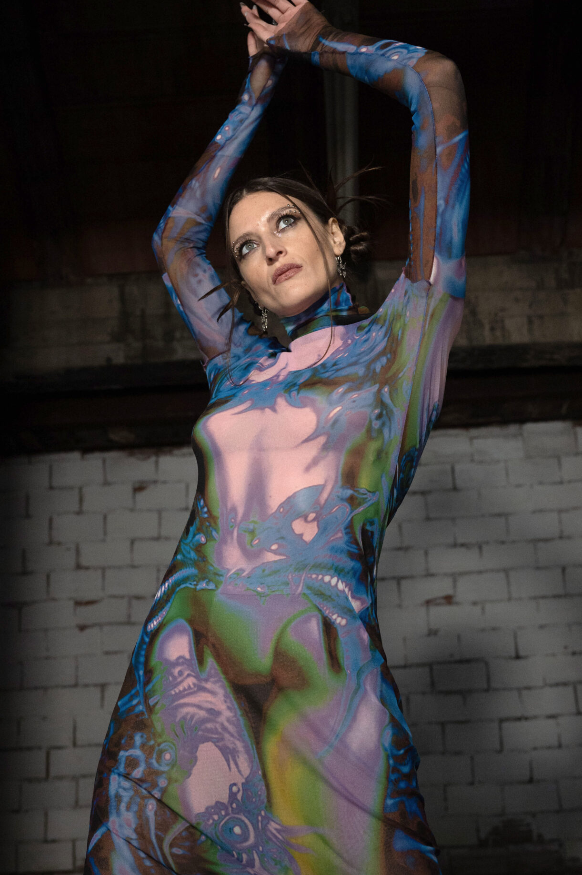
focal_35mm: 47
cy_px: 521
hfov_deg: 28.8
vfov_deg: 42.0
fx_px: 1134
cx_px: 326
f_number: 4
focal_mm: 33.5
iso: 3200
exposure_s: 1/250
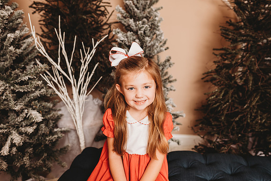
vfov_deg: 49.6
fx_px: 196
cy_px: 91
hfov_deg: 69.4
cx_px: 134
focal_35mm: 26
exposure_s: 1/160
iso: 100
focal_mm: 24
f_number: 2.8
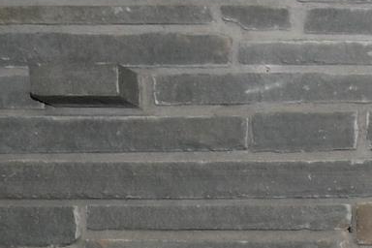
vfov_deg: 6.8
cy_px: 606
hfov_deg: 9.4
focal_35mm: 192
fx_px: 1984
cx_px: 922
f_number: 5.6
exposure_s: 1/60
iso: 400
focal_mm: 18
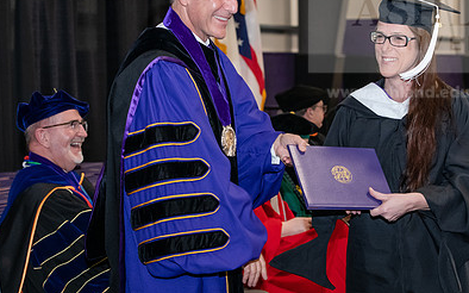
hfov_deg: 19.8
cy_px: 117
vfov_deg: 12.4
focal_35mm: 105
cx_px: 273
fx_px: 1342
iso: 2500
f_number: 5
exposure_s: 1/200
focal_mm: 70
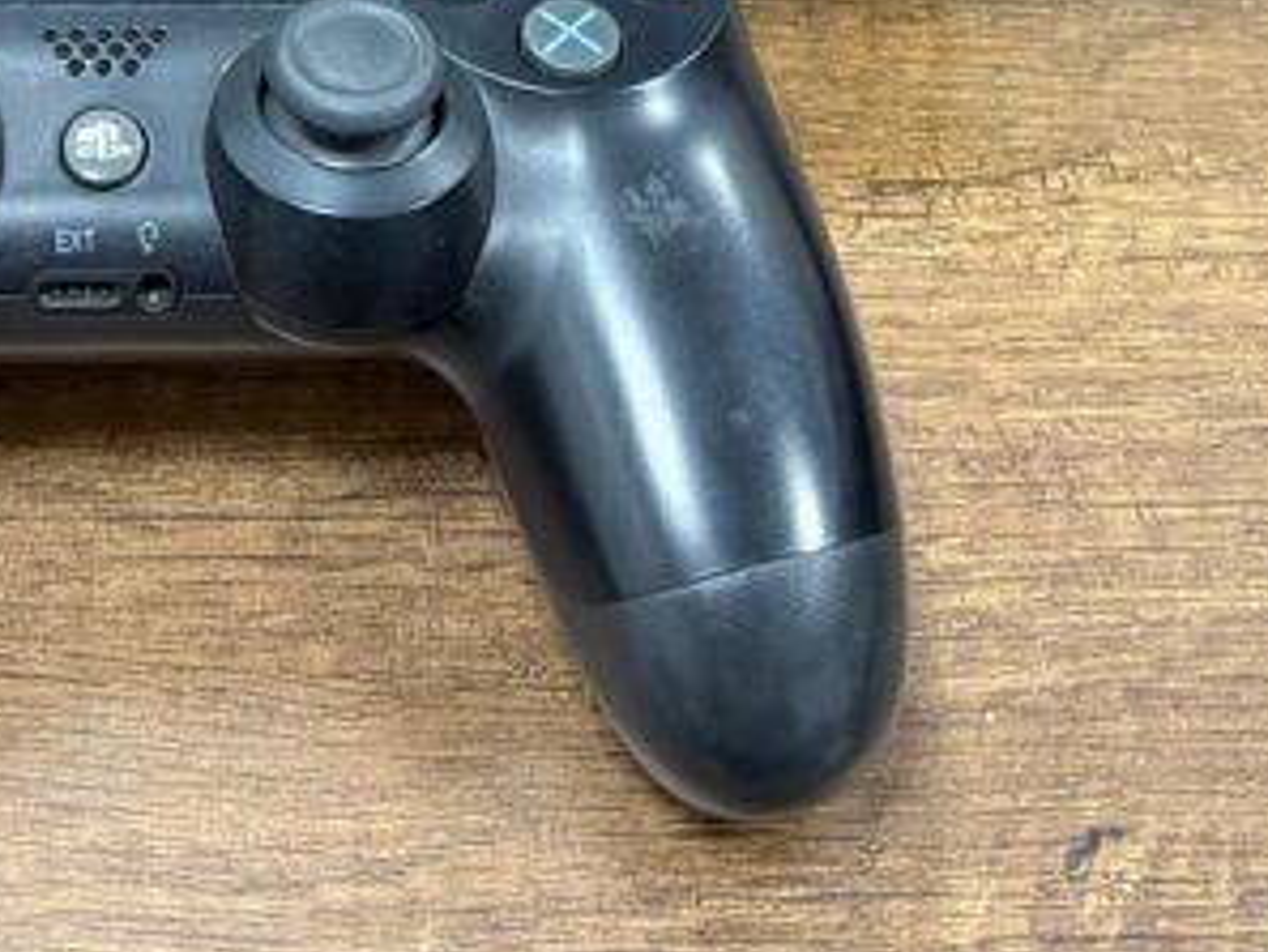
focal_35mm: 97
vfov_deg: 13.4
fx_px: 3555
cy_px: -867
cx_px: 205
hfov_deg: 19.9
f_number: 1.78
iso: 320
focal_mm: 6.76
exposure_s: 1/50
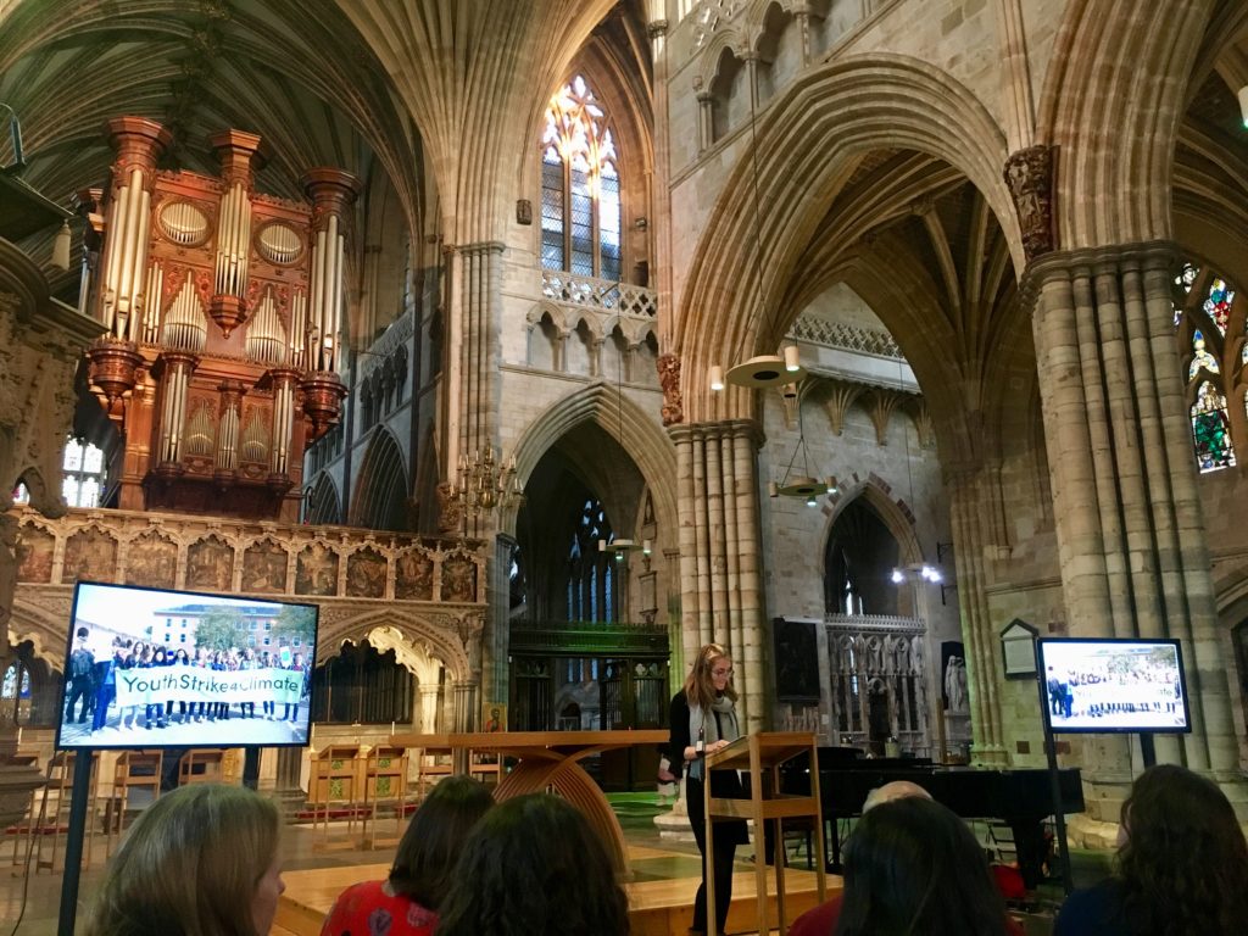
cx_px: 624
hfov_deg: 61.7
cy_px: 468
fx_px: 1046
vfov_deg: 48.2
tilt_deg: +14.0
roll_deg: +0.9
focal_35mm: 29
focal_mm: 4.15
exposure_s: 1/17
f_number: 2.2
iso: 200
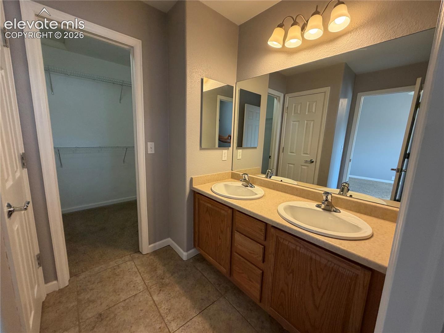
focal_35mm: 14
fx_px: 180
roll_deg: -1.7
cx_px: 222
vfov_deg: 85.7
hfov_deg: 102.1
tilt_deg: -10.8
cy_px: 166
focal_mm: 2.22
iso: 160
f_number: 2.2
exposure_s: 1/60
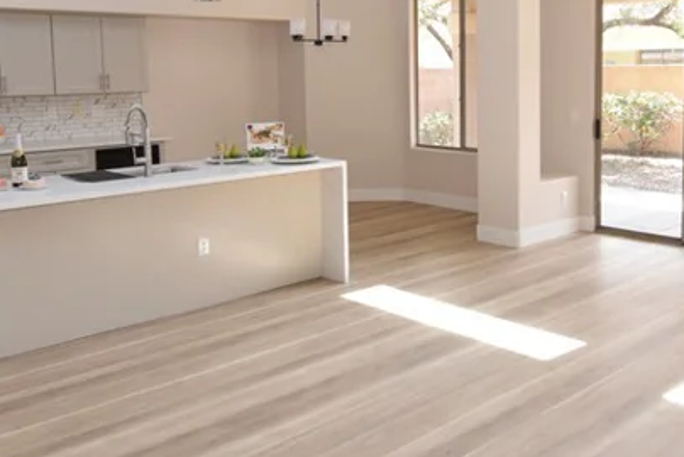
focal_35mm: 38
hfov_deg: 49.9
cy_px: 133
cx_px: 445
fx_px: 722
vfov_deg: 34.6
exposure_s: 1/200
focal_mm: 10
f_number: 5.6
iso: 800
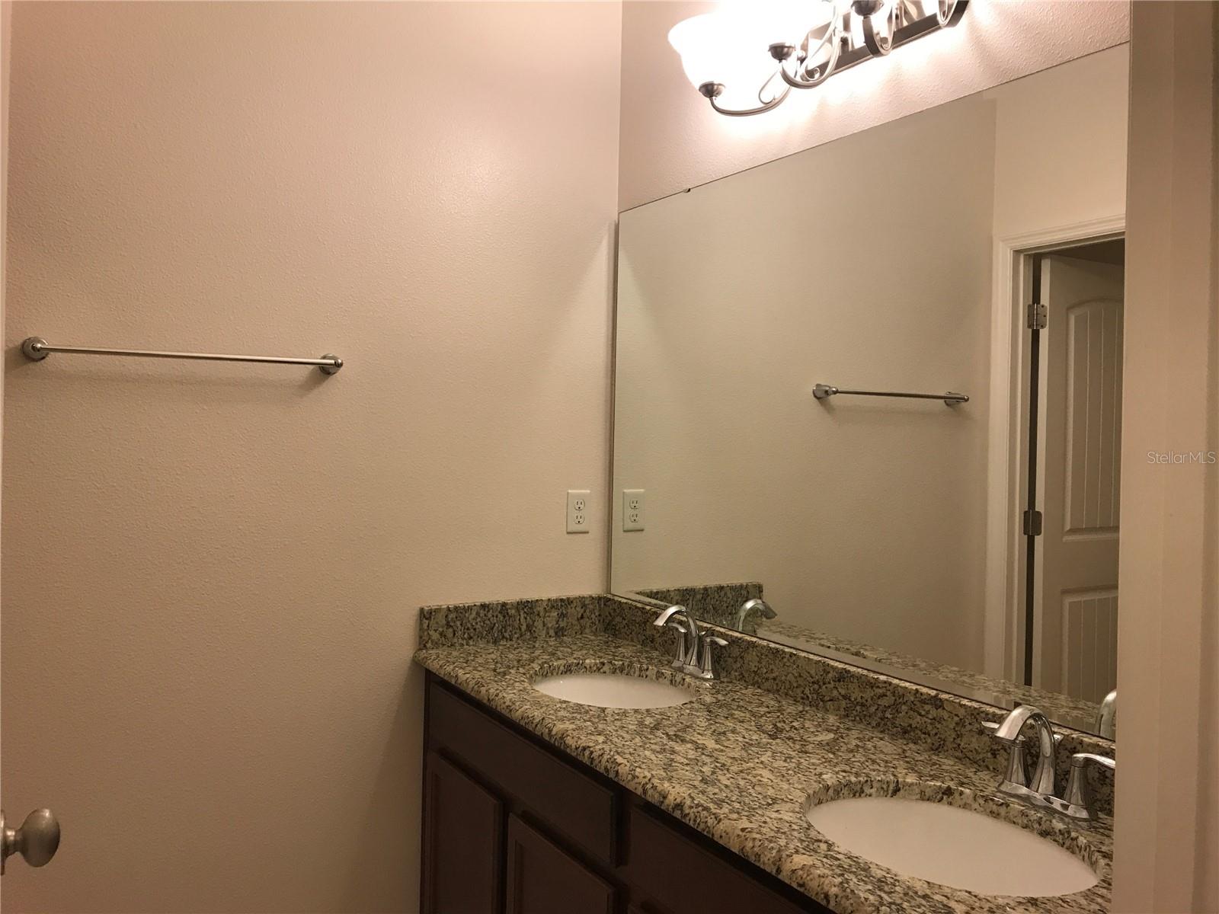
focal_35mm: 28
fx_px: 986
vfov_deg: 49.7
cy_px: 457
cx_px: 610
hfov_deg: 63.4
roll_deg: -1.2
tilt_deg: -2.0
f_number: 1.8
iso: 25
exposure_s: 1/30
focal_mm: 3.99
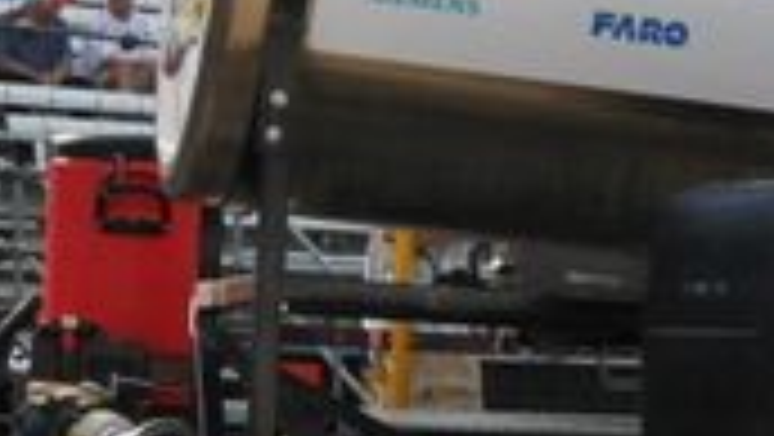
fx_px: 3306
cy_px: 274
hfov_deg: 13.2
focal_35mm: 161
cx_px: 684
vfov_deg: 7.6
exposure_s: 1/6400
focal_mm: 22
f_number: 4
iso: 1000
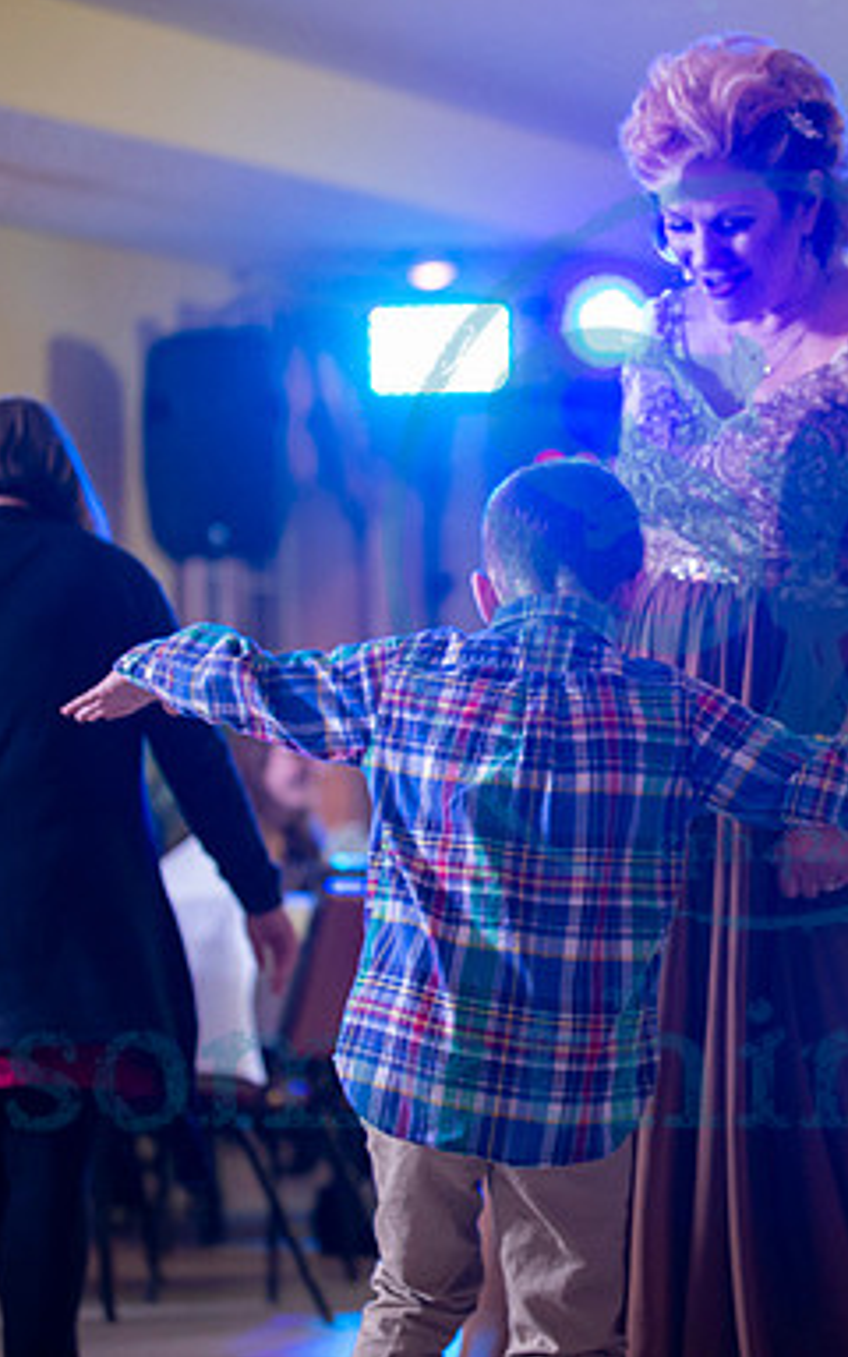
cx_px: 753
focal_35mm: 208
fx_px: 7691
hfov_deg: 6.3
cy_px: 677
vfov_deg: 10.1
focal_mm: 135
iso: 1600
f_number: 2.8
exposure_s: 1/200
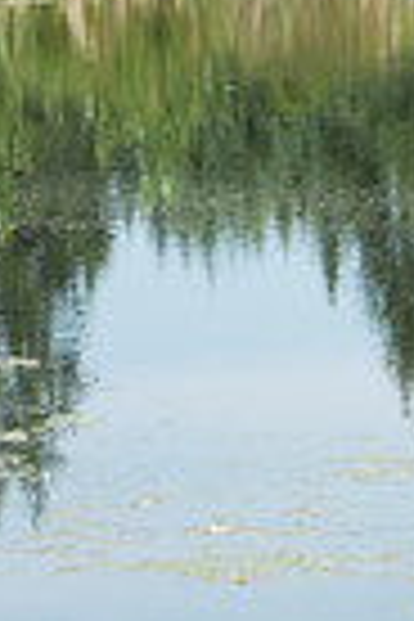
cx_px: 572
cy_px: 436
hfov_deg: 3.4
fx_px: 6882
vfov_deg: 5.2
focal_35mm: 399
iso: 800
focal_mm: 122
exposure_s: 1/250
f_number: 18
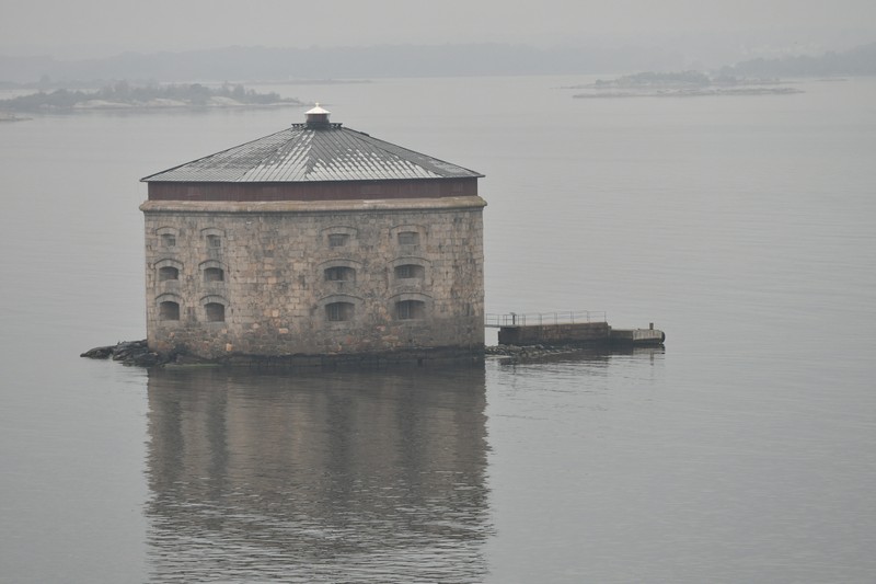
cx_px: 438
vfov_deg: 5.0
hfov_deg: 7.4
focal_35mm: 277
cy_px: 292
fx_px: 6739
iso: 100
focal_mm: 185
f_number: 3.5
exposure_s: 1/200
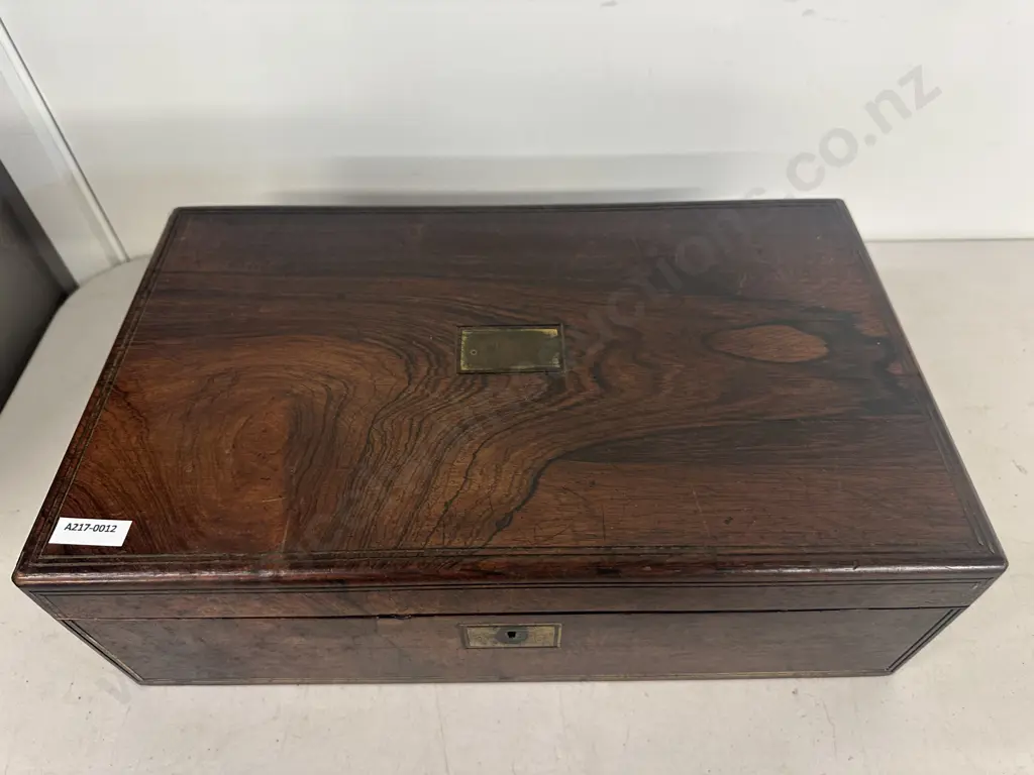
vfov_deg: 56.8
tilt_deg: -50.8
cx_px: 517
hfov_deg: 71.6
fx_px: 717
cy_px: 388
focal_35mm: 24
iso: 200
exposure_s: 1/50
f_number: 1.78
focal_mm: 6.86
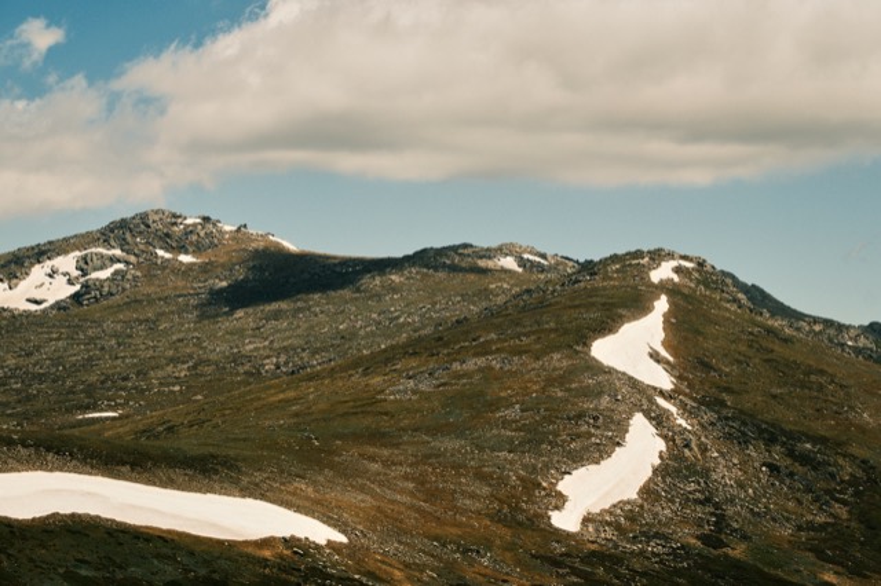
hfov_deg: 19.5
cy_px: 293
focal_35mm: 105
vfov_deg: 13.0
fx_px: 2568
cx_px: 440
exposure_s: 1/500
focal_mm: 70
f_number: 9
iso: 200
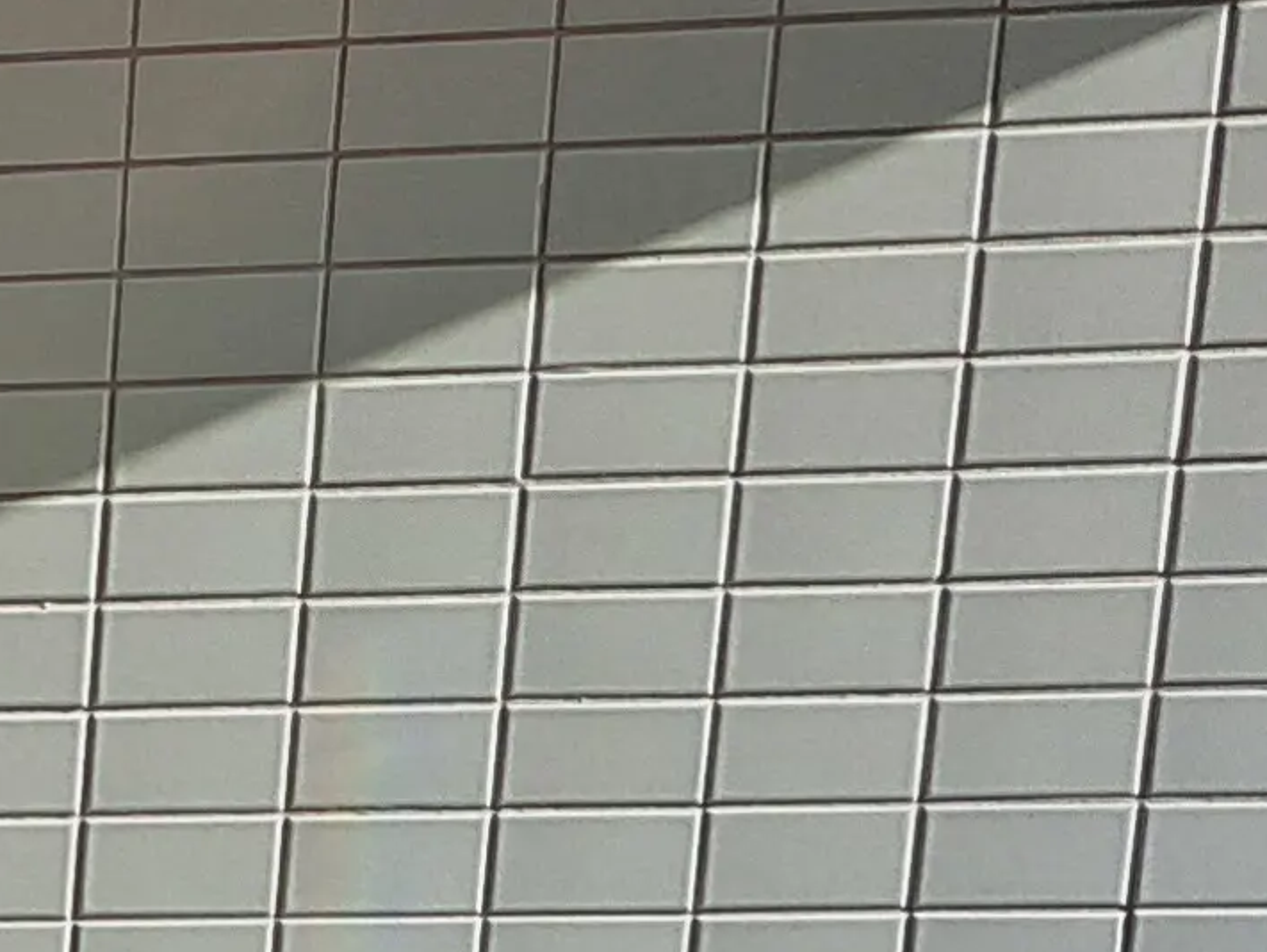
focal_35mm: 156
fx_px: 5713
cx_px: -1253
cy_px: 2827
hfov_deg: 11.4
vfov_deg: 8.2
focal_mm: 5.23
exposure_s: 1/1328
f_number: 1.8
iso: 50
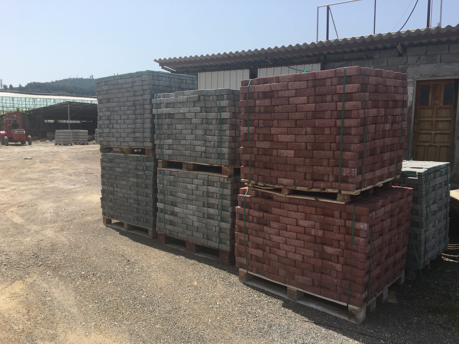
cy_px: 172
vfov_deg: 48.2
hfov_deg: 61.7
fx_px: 385
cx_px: 230
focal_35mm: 29
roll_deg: -1.1
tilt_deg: -5.6
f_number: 2.2
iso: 25
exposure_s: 1/1748
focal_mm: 4.15
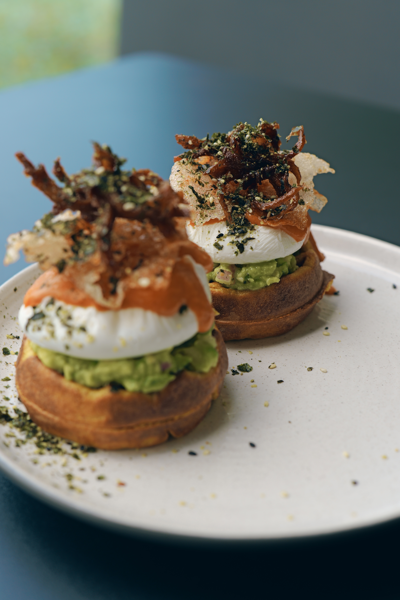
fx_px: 833
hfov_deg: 27.0
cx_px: 200
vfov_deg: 39.6
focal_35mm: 50
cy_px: 300
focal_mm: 50
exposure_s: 1/200
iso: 125
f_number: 5
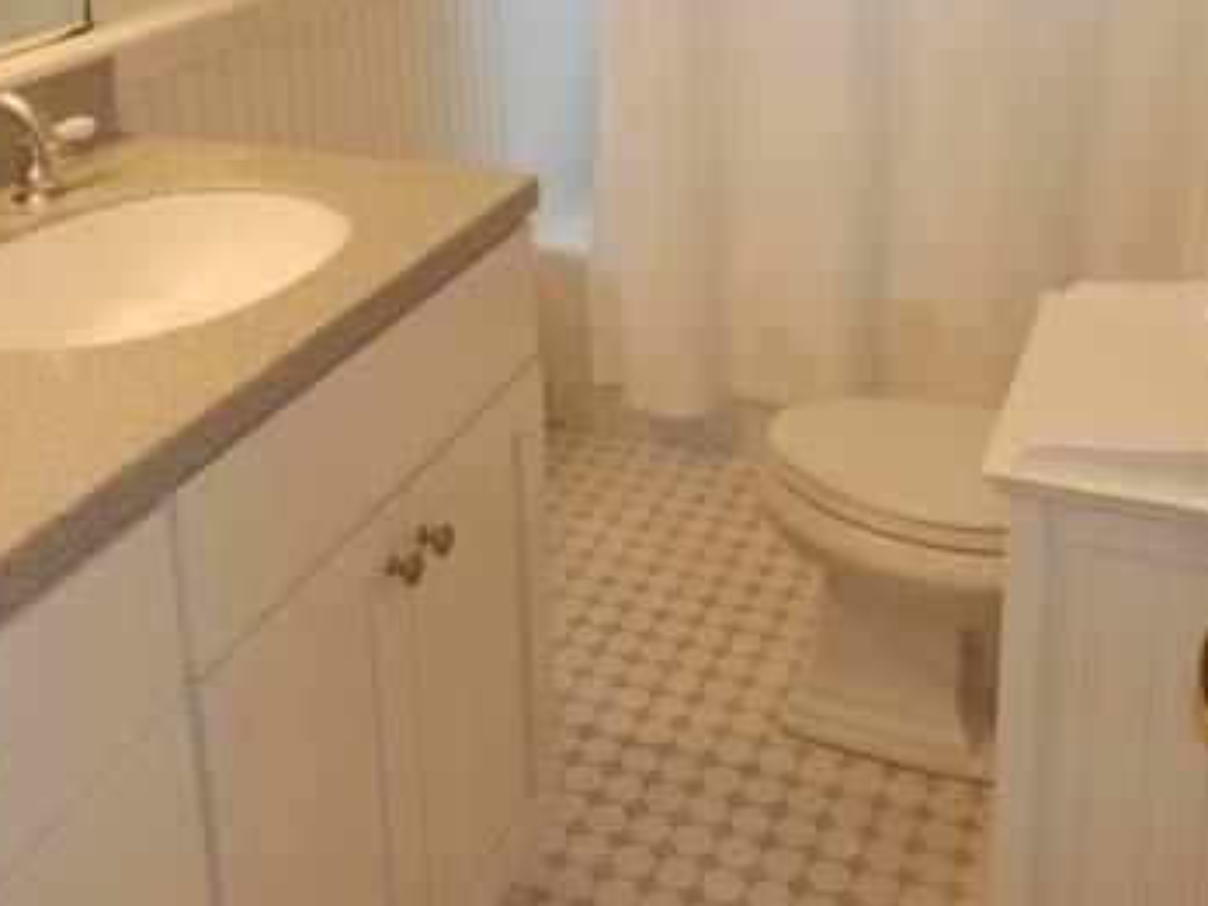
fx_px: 1501
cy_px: 90
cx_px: 639
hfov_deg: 43.8
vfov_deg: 32.0
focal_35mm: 43
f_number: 3.4
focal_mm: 4
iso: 160
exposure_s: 1/40
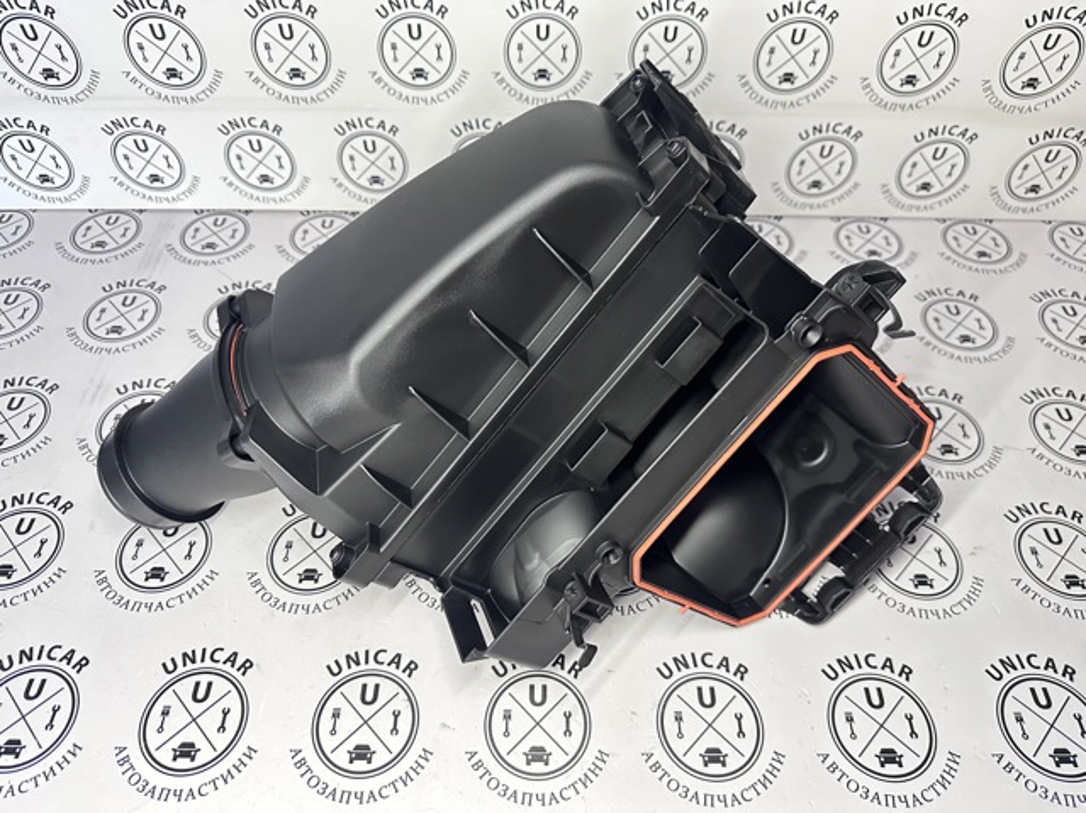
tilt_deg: -51.4
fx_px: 752
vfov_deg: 56.8
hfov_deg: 71.6
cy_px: 406
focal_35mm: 24
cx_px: 543
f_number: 1.78
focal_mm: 6.86
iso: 500
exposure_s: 1/60
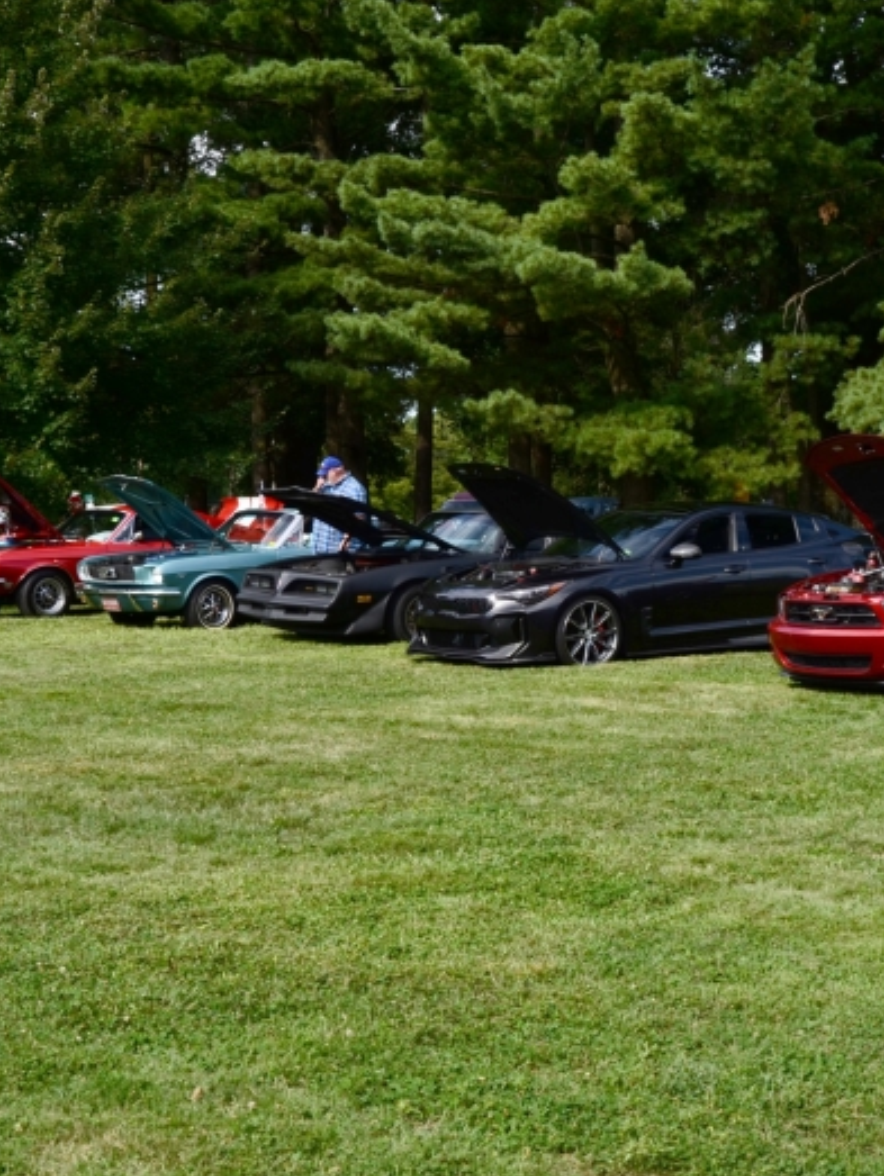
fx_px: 2245
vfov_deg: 29.4
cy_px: 594
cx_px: 684
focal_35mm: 66
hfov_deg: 22.0
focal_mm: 30
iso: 200
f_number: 11
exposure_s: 1/100
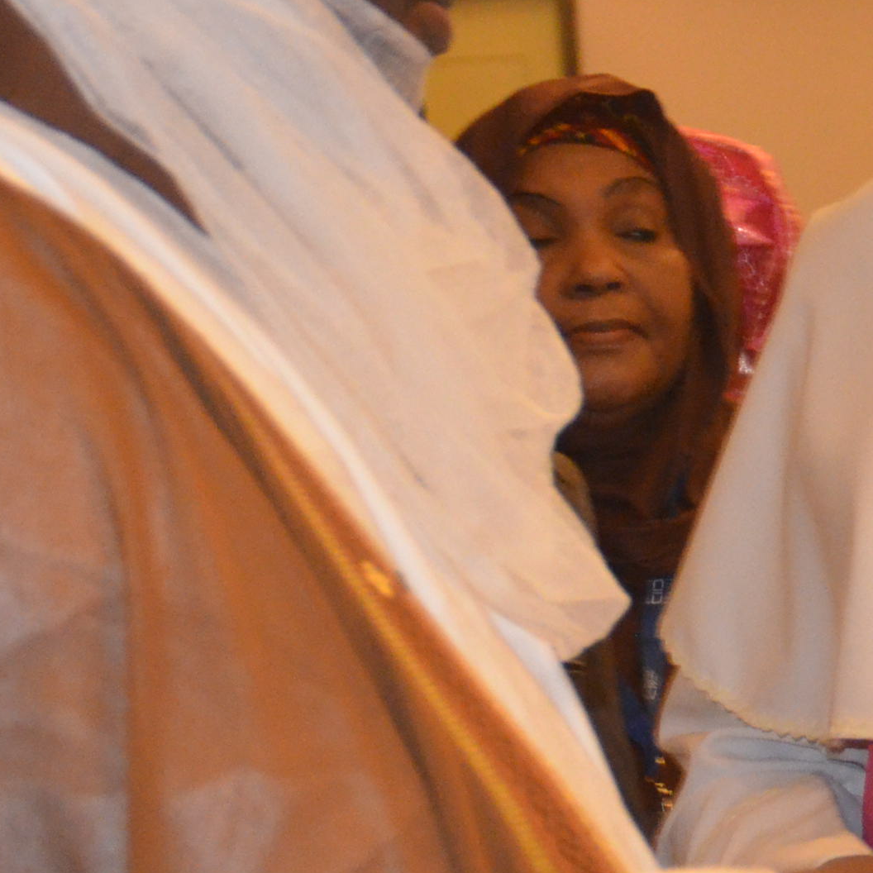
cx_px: 1005
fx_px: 5336
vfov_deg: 9.3
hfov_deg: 9.2
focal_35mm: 187
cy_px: 315
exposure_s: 1/60
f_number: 4.5
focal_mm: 42
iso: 3200
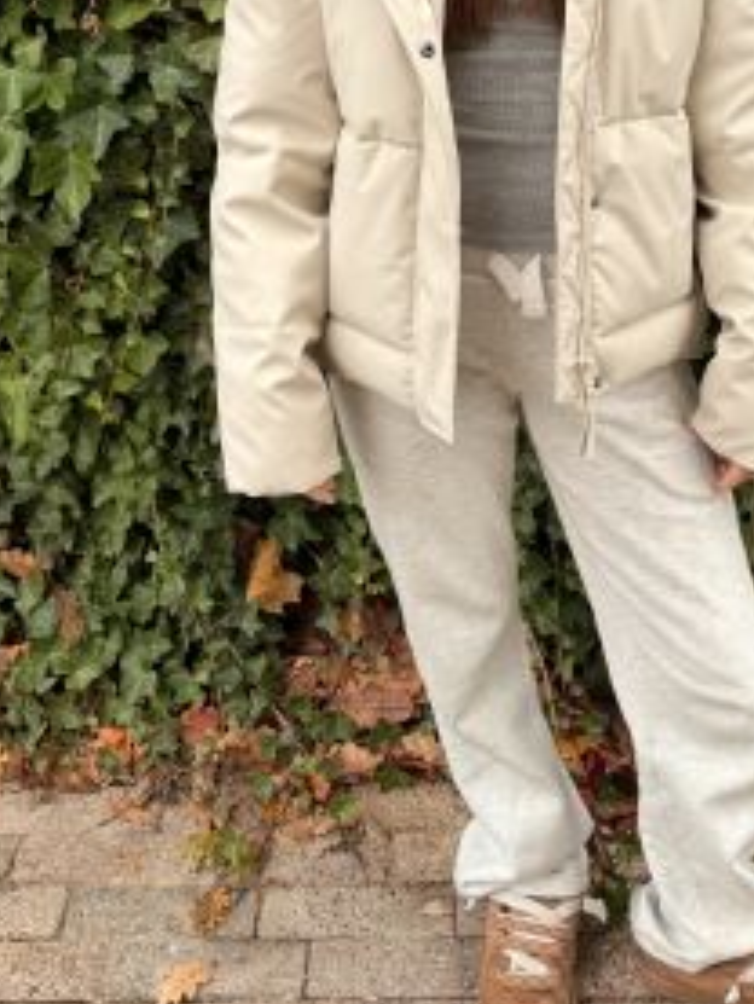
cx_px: 439
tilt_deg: -20.7
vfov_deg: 34.9
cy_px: 120
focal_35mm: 52
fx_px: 1509
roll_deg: +4.8
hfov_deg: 28.0
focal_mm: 6.76
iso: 80
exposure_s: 1/555
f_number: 1.78
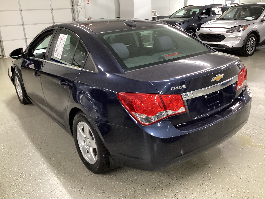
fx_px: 237
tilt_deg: -21.7
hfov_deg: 58.4
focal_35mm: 31
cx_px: 132
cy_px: 100
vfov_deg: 45.4
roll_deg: +1.6
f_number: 2.4
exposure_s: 1/30
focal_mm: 3.3
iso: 320
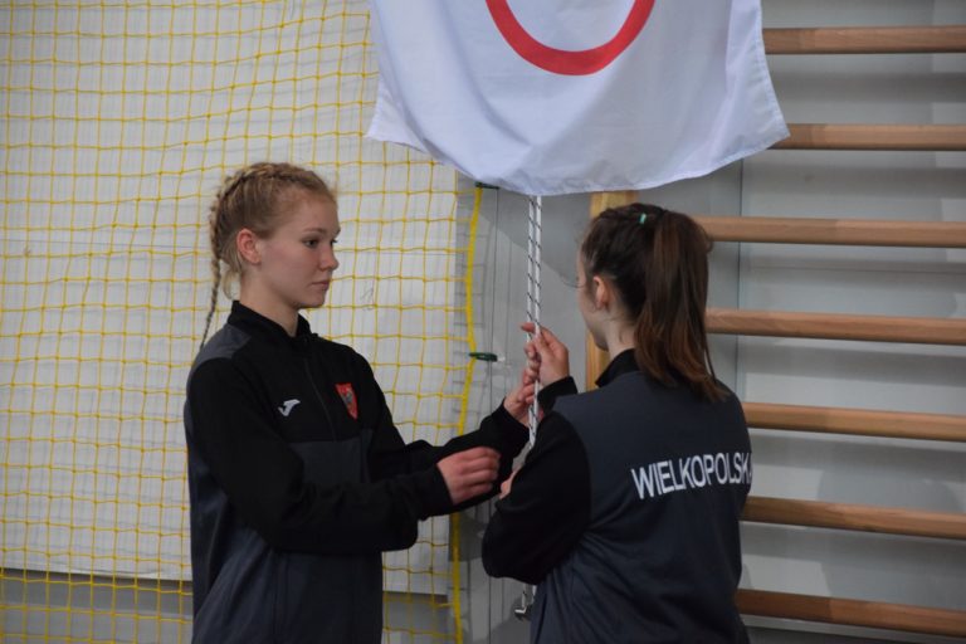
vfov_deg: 8.7
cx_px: 483
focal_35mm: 158
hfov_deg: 13.0
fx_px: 4226
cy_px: 322
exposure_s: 1/100
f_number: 5.6
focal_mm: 105
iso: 3200
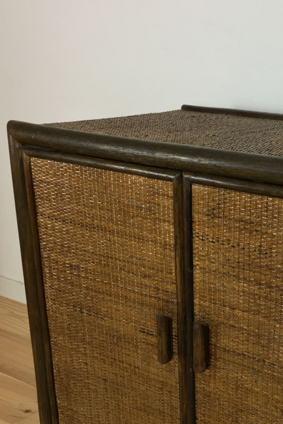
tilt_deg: -21.4
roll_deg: -1.5
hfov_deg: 22.5
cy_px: 309
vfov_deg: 33.9
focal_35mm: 58
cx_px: 277
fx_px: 684
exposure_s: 1/33
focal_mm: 4.15
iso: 50
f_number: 2.2
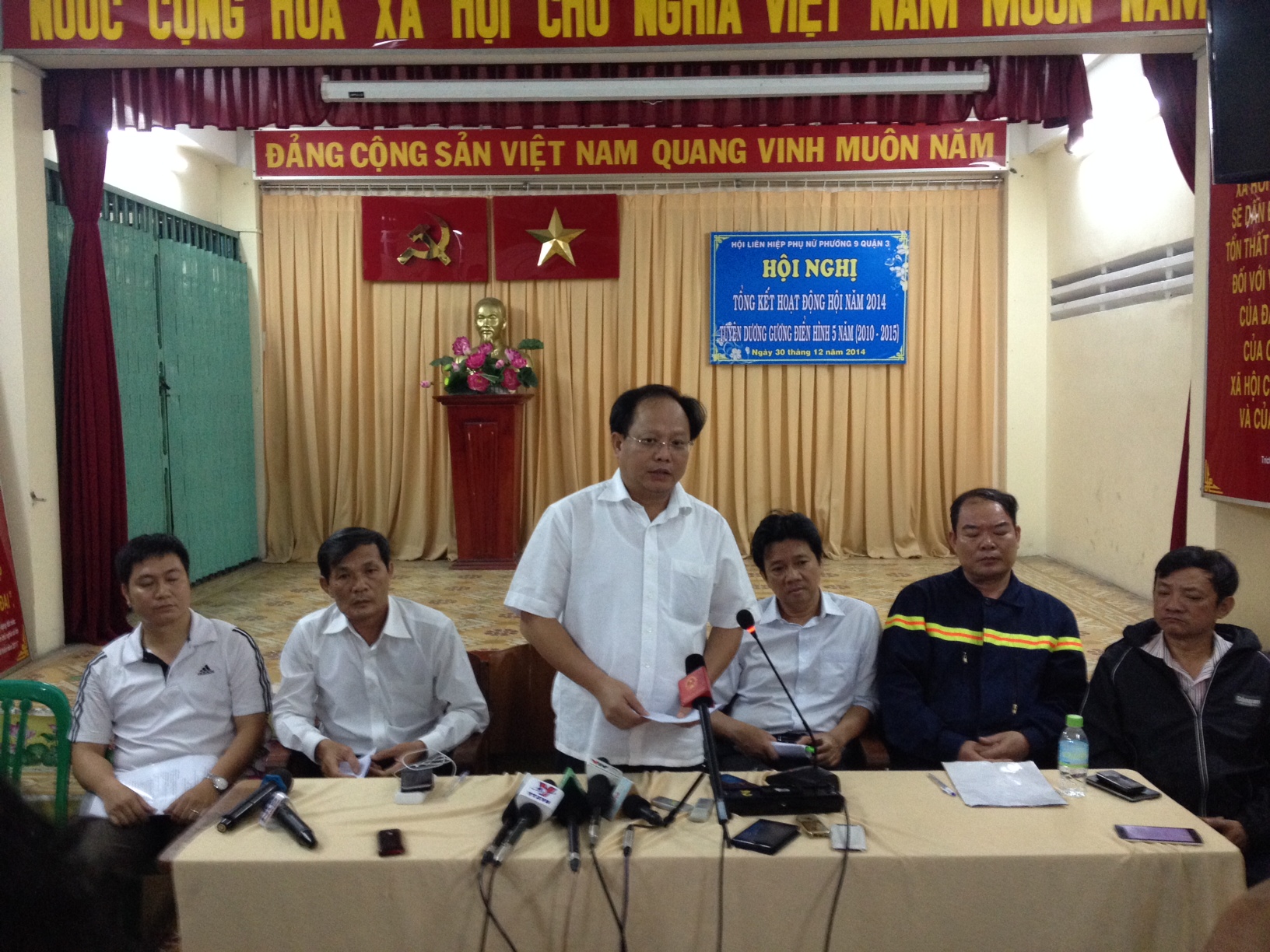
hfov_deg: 52.6
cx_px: 635
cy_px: 476
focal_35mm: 35
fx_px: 1284
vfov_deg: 40.7
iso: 250
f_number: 2.4
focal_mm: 4.28
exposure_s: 1/20
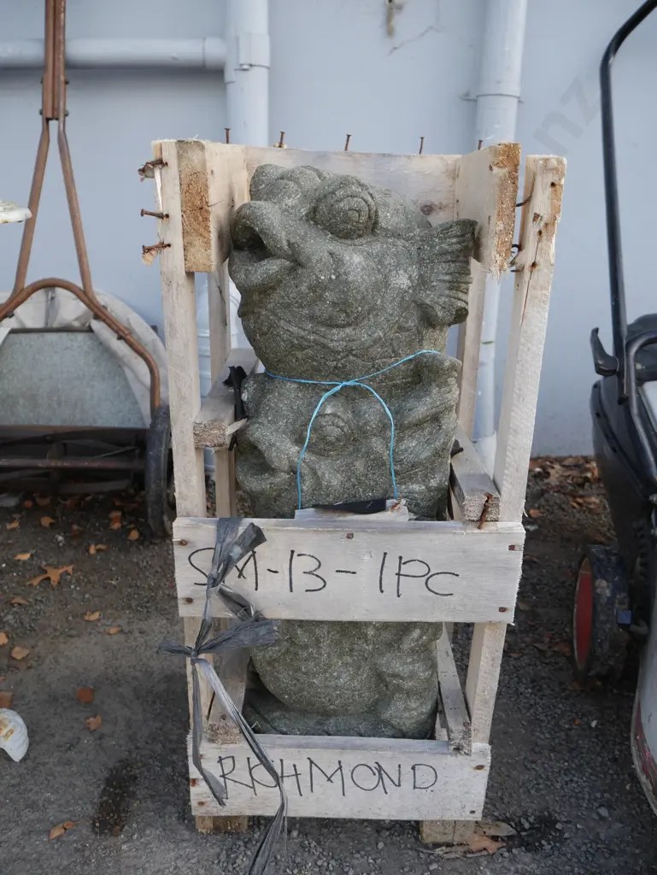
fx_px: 759
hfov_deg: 46.8
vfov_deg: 59.9
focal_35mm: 30
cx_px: 328
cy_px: 438
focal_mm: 15
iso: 200
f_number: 4.5
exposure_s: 1/160
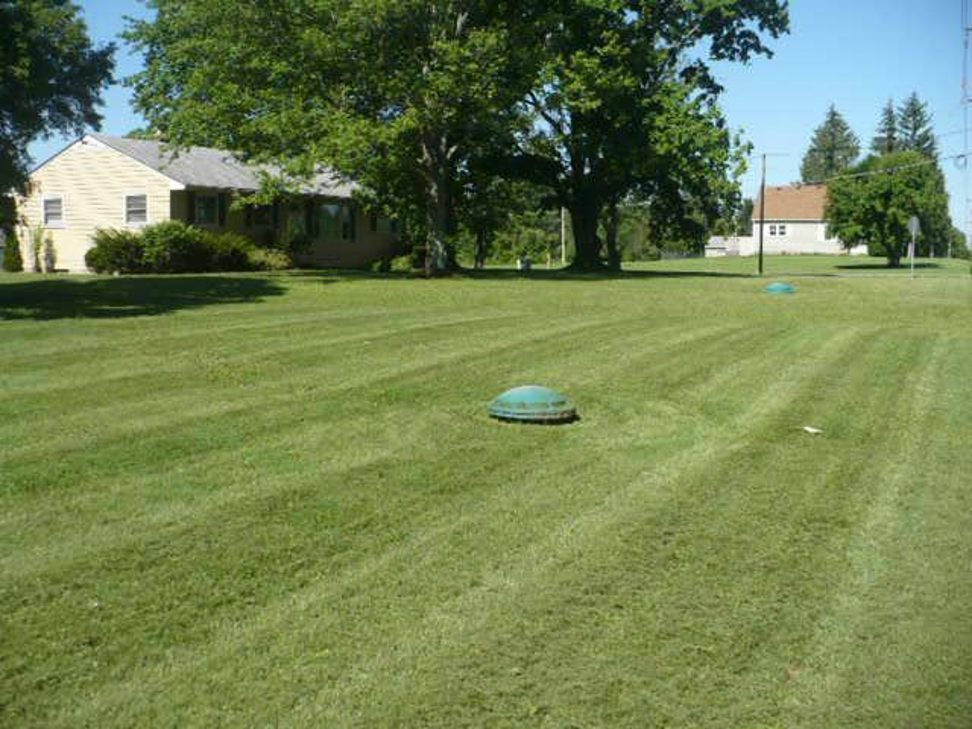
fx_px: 1039
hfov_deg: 50.1
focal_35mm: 37
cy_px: 364
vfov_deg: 38.7
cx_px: 486
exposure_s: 1/1000
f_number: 2.8
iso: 100
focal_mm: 6.1
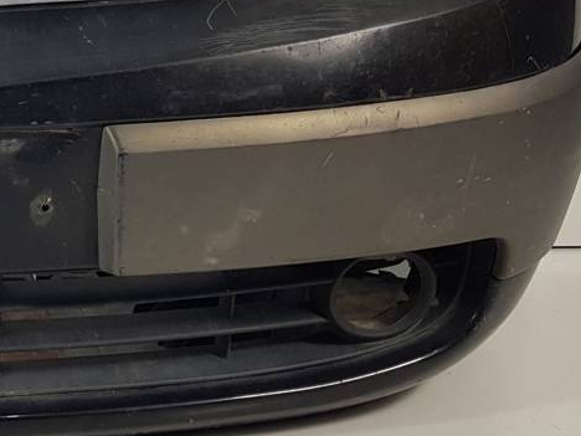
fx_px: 1343
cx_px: -240
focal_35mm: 80
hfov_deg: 21.3
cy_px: 24
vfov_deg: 18.1
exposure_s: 1/100
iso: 50
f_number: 1.7
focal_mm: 4.2
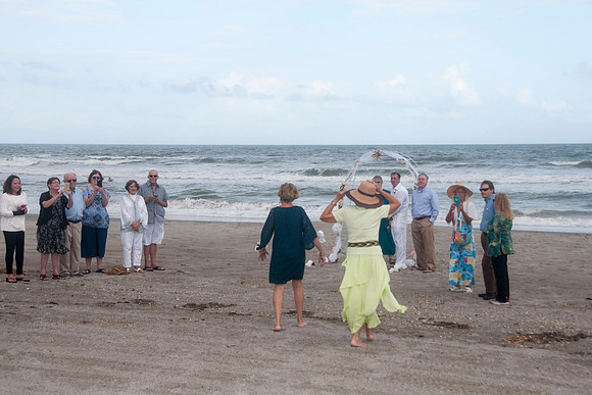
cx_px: 296
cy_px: 198
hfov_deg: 30.8
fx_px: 1075
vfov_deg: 20.8
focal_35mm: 65
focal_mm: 42
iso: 100
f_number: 7.1
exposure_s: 1/250
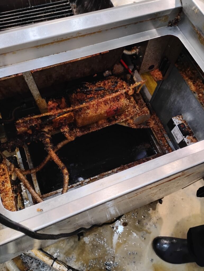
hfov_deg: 49.9
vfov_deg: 63.4
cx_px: 102
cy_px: 136
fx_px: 219
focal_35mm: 28
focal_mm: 4.26
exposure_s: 1/30
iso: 1609
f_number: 1.8
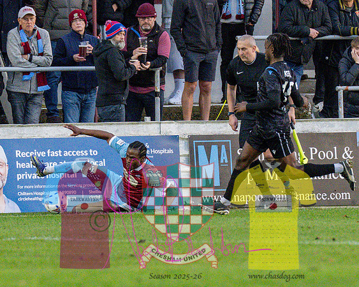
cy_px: 190
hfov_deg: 2.9
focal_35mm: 679
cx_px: 179
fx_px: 7215
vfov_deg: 2.3
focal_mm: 200
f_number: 4
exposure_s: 1/1250
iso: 4000
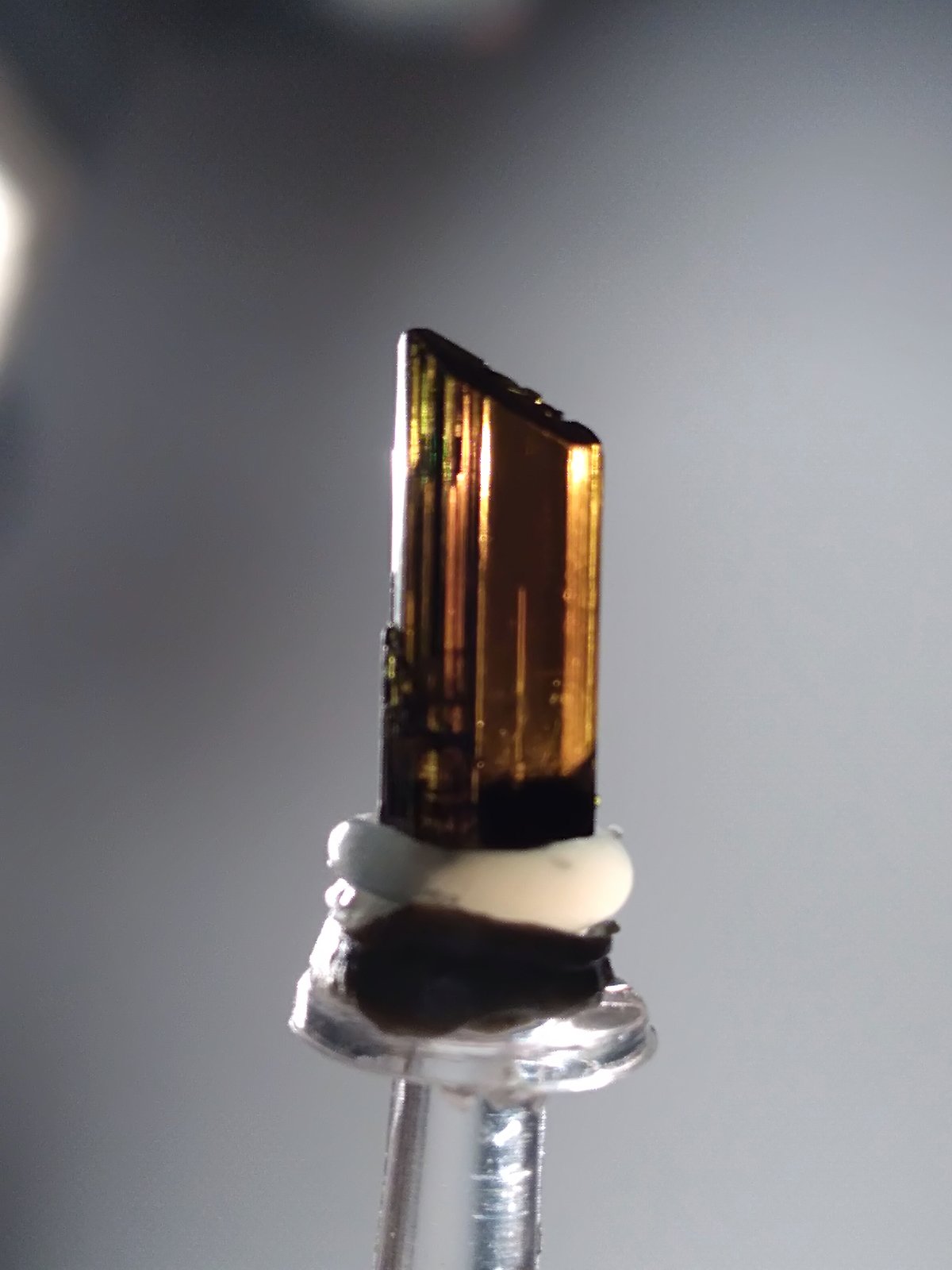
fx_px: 953
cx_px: 476
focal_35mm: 26
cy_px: 635
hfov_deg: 53.1
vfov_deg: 67.3
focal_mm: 3.54
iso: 100
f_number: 2
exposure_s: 1/249
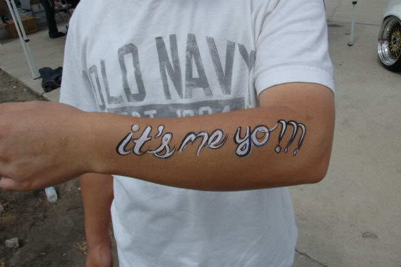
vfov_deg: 43.6
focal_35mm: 30
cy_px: 134
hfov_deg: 62.0
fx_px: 334
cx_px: 200
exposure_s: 1/100
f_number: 22
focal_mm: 20
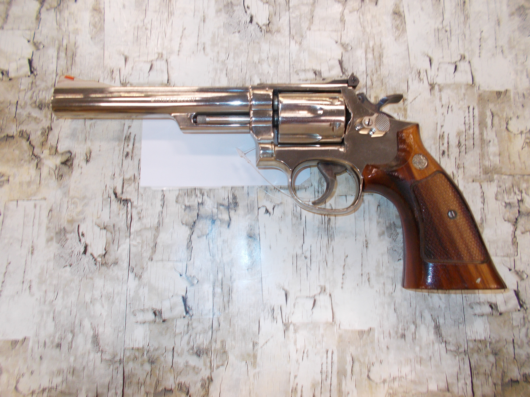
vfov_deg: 53.1
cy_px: 198
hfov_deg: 67.3
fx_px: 398
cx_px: 265
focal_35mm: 26
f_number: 3.2
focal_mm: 4.6
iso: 140
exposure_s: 1/25
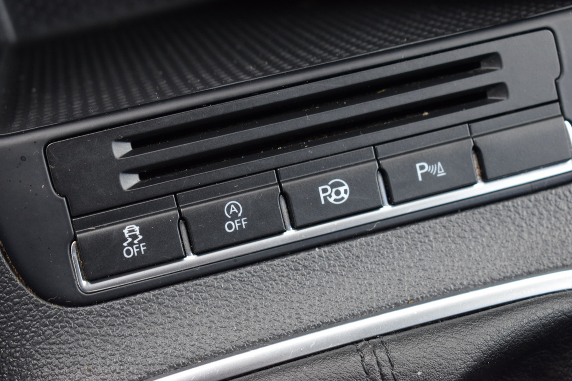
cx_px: 286
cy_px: 190
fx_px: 1191
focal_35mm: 75
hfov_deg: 27.0
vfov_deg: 18.2
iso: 560
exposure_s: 1/60
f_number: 5.6
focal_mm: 50
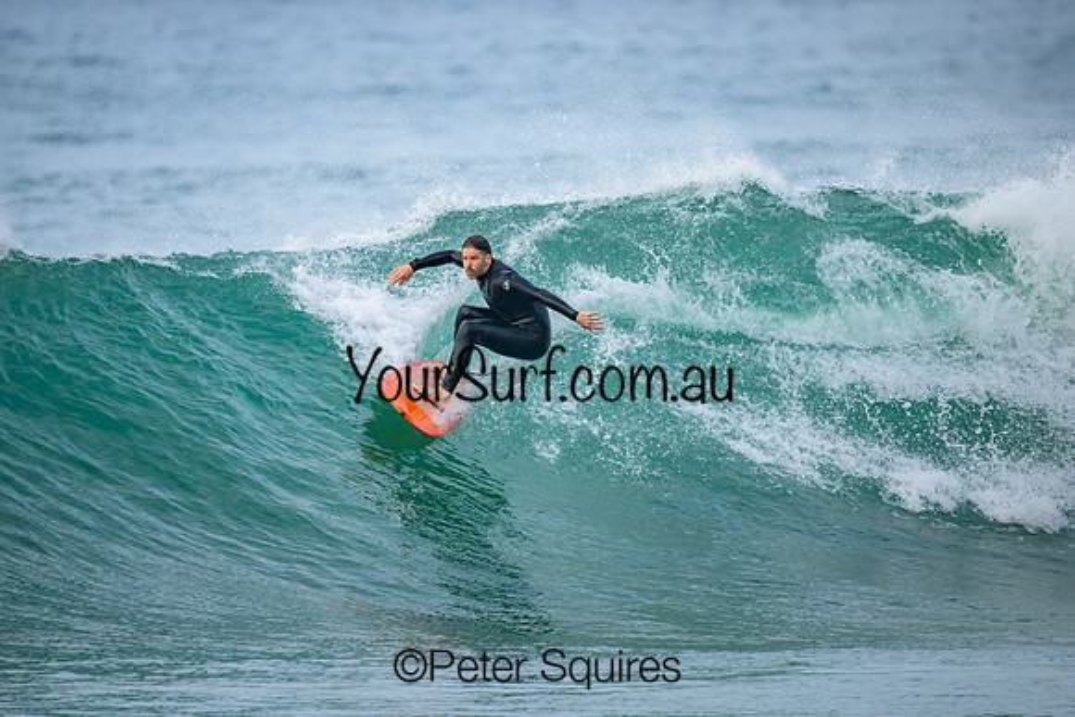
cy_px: 358
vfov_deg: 1.7
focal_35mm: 800
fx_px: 23893
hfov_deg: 2.6
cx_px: 538
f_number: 6.3
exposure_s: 1/2000
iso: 2000
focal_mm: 800
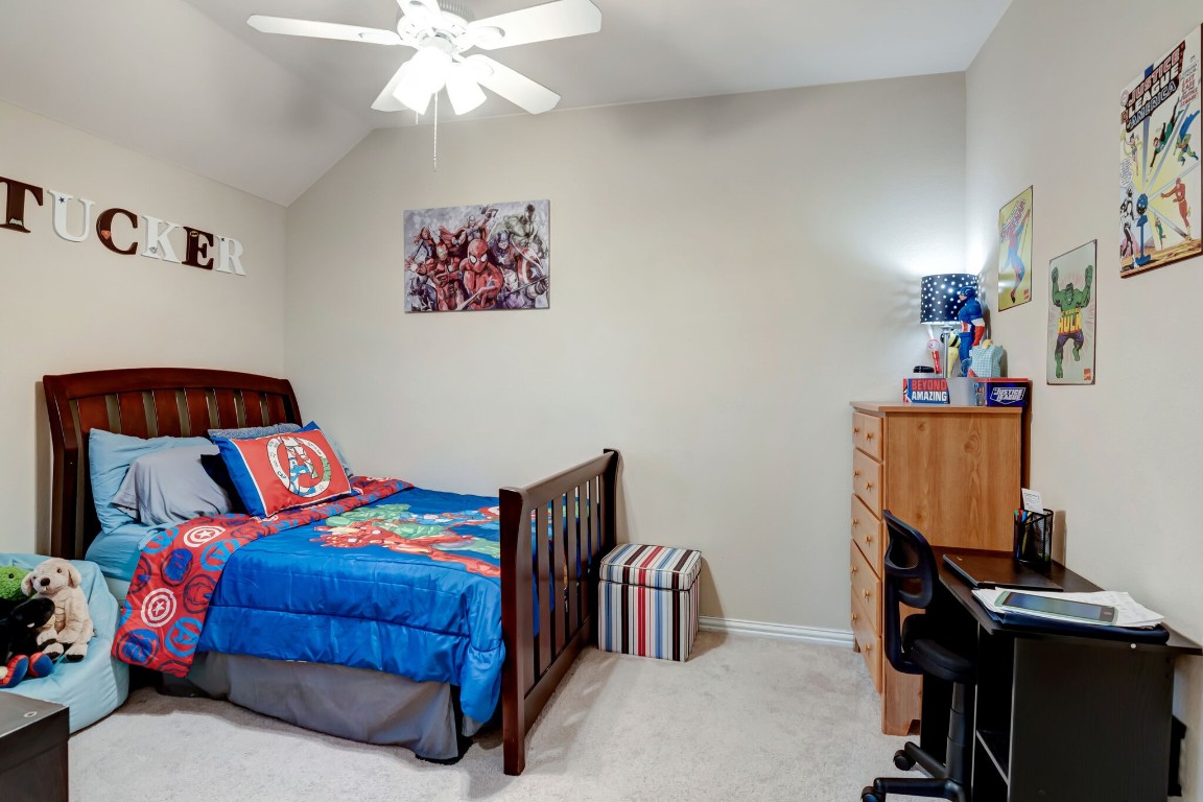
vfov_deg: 43.6
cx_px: 602
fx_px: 1002
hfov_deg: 61.9
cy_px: 401
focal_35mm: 30
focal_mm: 20
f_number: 8
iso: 320
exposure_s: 1
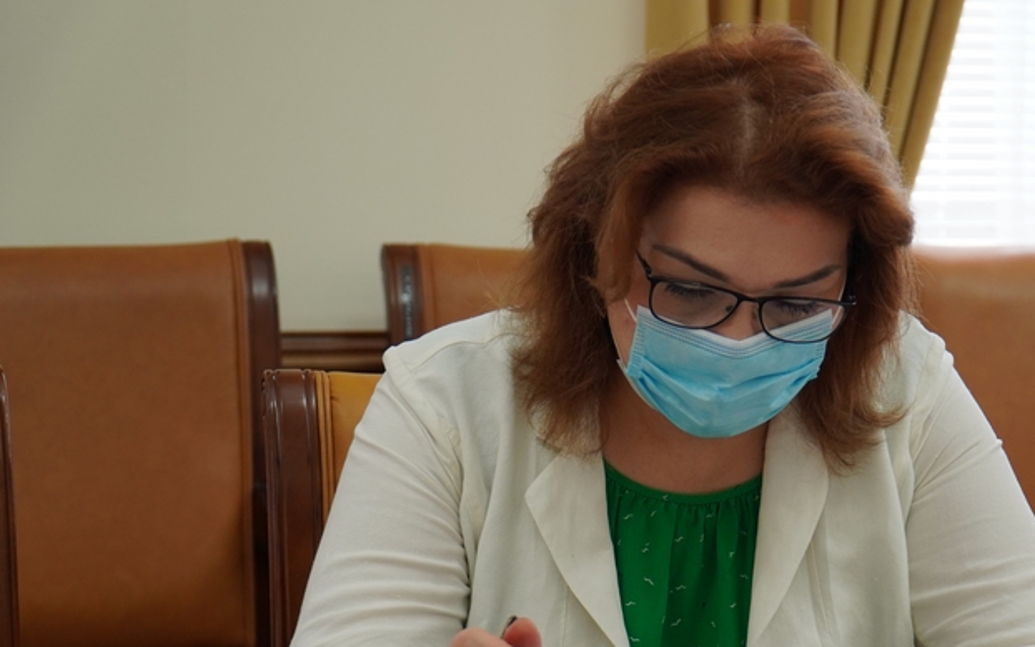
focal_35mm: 113
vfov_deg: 11.6
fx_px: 3181
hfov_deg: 18.4
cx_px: 732
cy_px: 442
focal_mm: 51
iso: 500
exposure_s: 1/80
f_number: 4
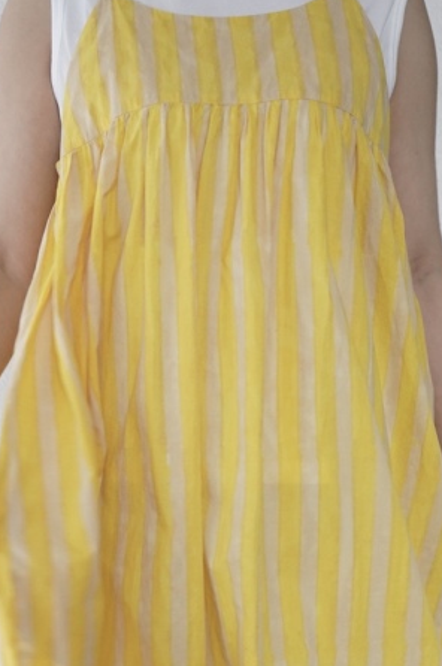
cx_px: 240
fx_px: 1238
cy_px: 676
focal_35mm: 67
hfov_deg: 20.2
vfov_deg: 28.2
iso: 3200
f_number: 5.6
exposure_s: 1/160
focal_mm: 31
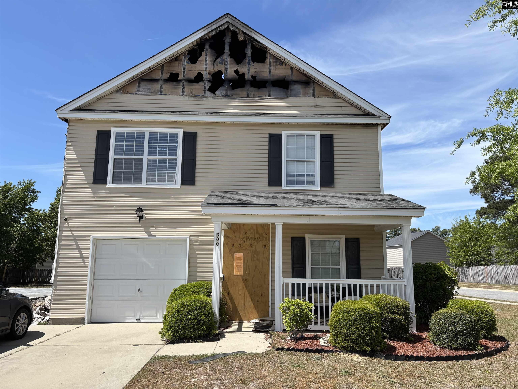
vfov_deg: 53.1
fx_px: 389
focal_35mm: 26
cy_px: 194
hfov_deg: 67.3
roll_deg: -0.8
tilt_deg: +9.6
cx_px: 259
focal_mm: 5.96
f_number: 1.6
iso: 50
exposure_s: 1/3311
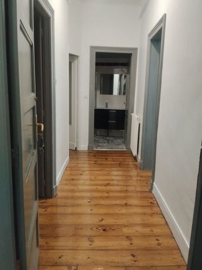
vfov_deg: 61.7
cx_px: 101
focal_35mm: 29
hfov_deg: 48.2
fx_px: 226
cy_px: 135
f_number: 1.8
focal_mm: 4.22
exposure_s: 1/33
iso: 500
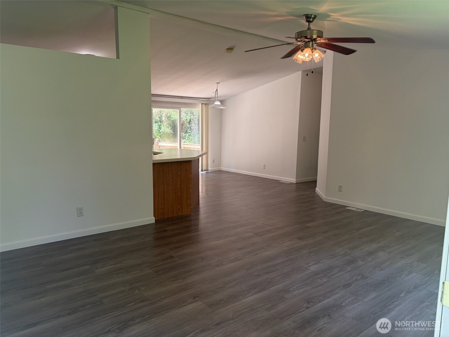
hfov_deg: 67.3
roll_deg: -2.0
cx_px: 224
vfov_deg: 53.1
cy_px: 168
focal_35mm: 26
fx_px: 337
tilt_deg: -8.1
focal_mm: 5.96
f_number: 1.6
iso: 80
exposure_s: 1/120
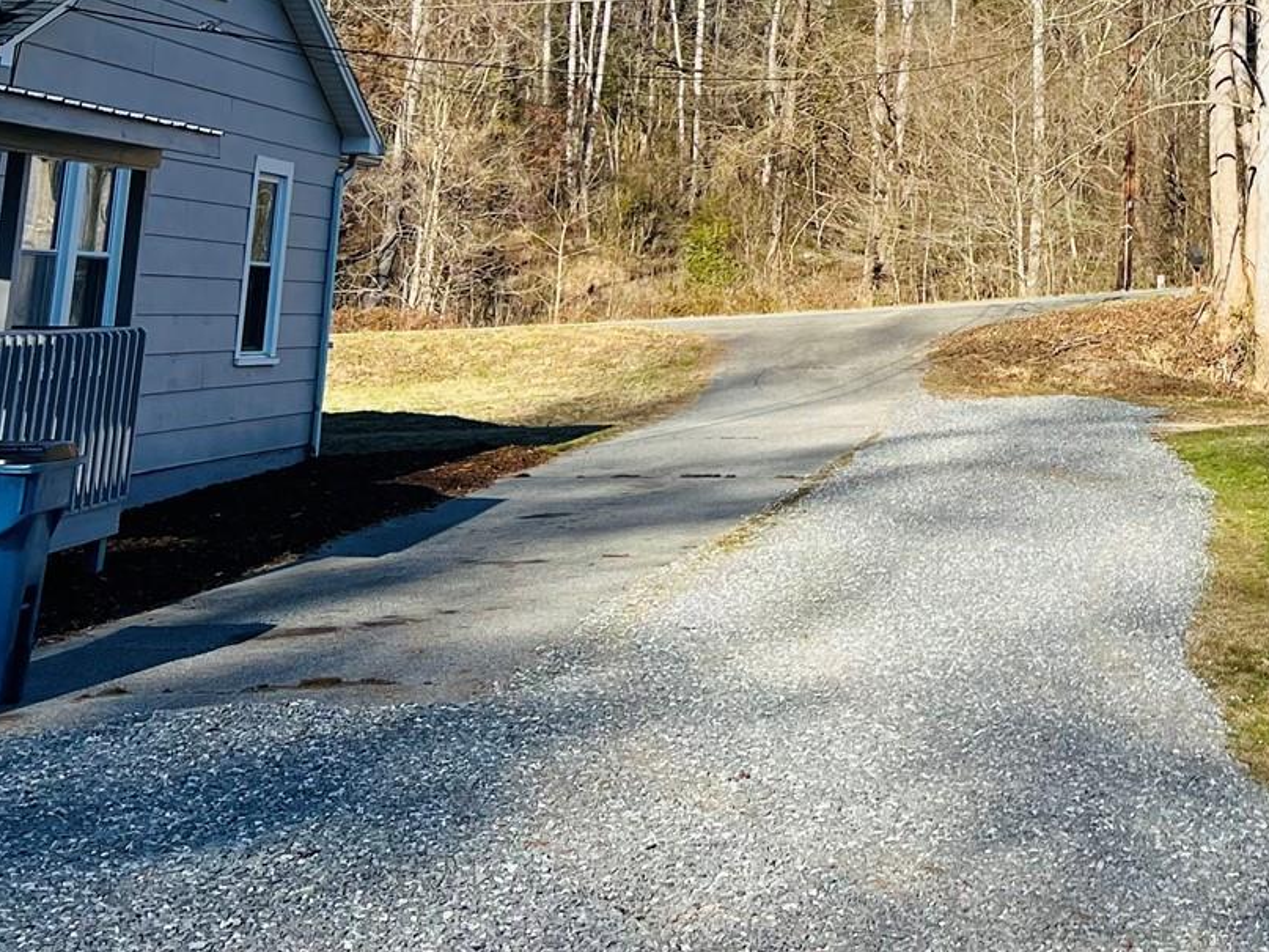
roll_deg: -1.6
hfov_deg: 27.5
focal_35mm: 66
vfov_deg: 20.6
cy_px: -228
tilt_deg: +10.7
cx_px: 1302
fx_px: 2419
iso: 50
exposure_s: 1/2841
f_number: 1.5
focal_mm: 5.7
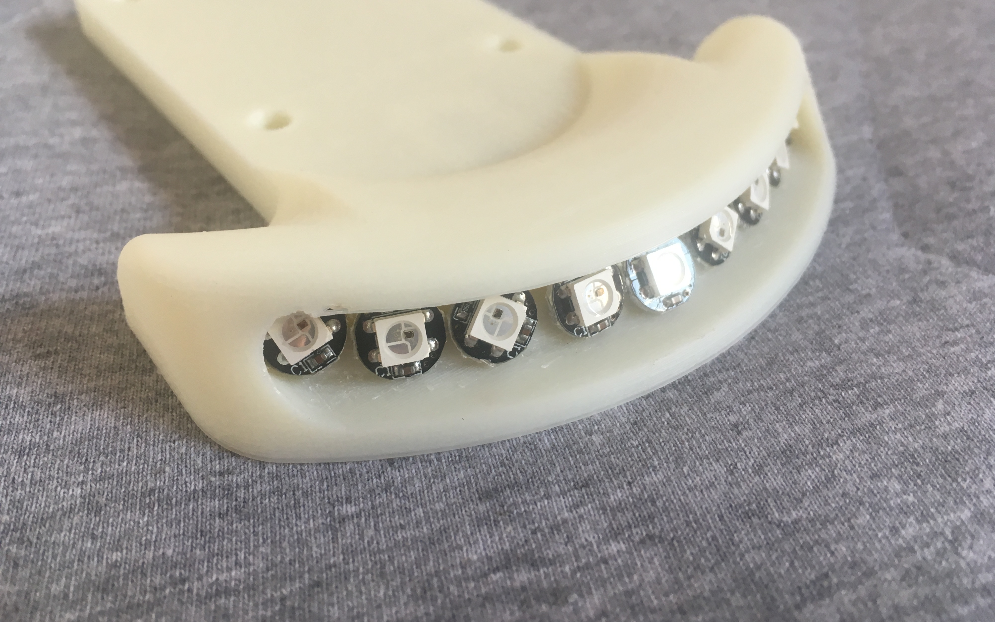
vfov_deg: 40.5
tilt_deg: -37.6
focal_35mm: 31
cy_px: 275
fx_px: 841
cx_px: 501
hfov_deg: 61.2
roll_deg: -3.8
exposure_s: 1/30
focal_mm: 4.15
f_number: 2.2
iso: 50
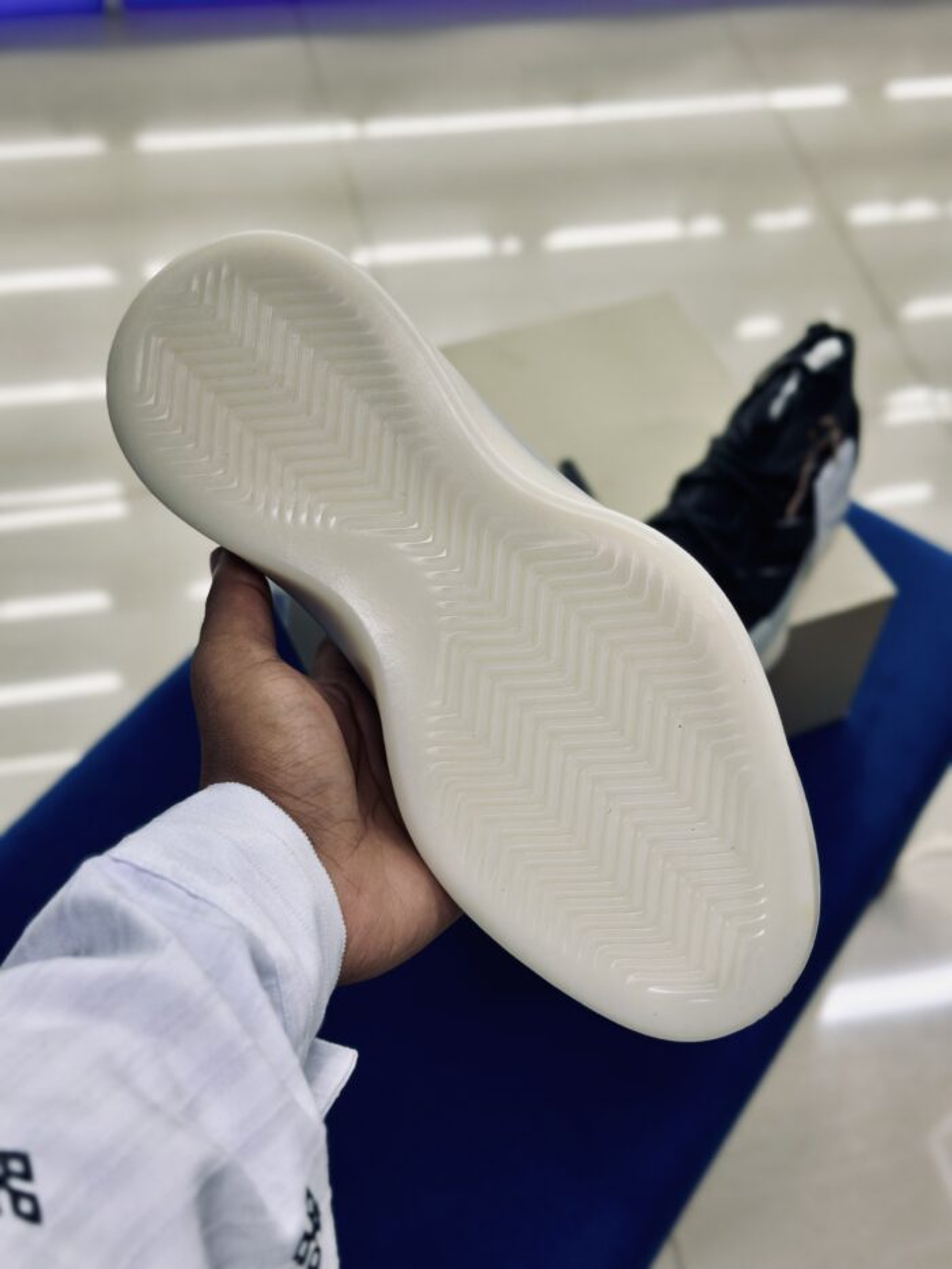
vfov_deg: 39.7
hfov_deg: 30.3
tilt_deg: -50.3
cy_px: 634
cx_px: 476
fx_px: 1760
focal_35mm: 48
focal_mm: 6.86
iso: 64
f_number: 1.78
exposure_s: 1/153
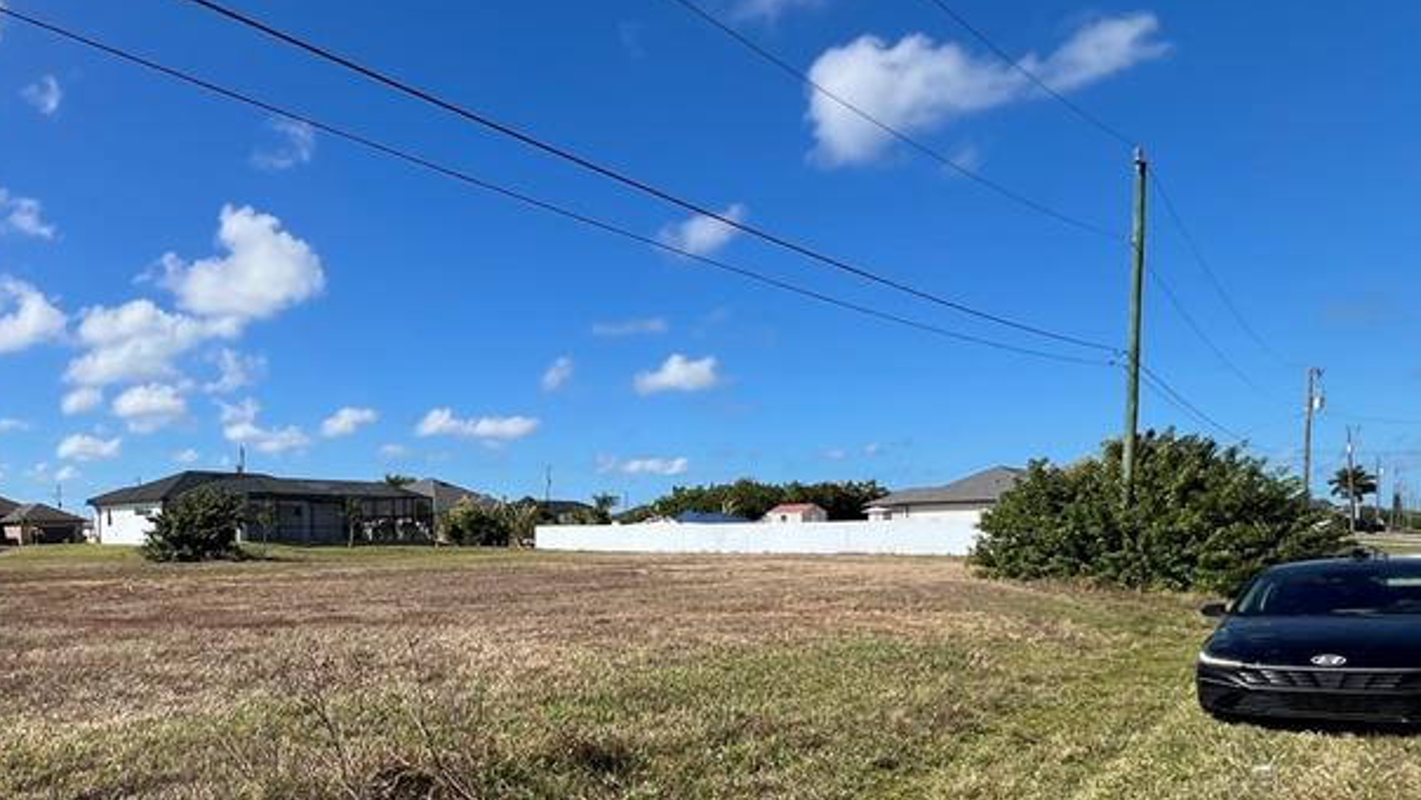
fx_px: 904
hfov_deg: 72.0
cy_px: 555
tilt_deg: -0.4
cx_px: 386
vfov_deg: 46.7
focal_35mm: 24
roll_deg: +1.7
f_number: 1.8
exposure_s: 1/2053
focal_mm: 1.57
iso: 32
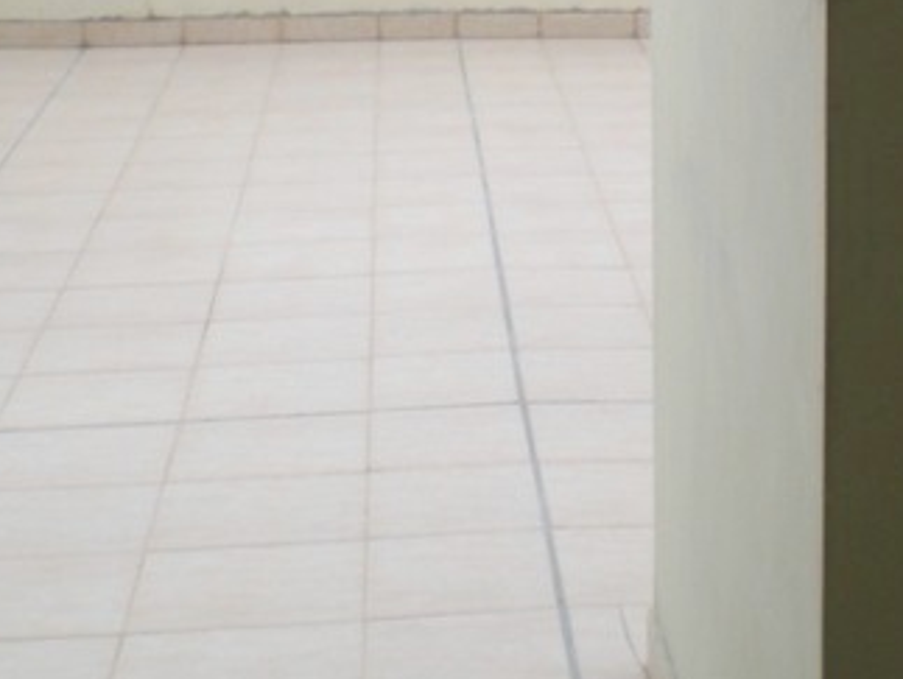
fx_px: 2455
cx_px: 581
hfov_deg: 20.8
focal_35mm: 94
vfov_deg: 15.4
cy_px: -28
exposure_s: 1/166
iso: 64
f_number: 4.6
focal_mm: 6.3
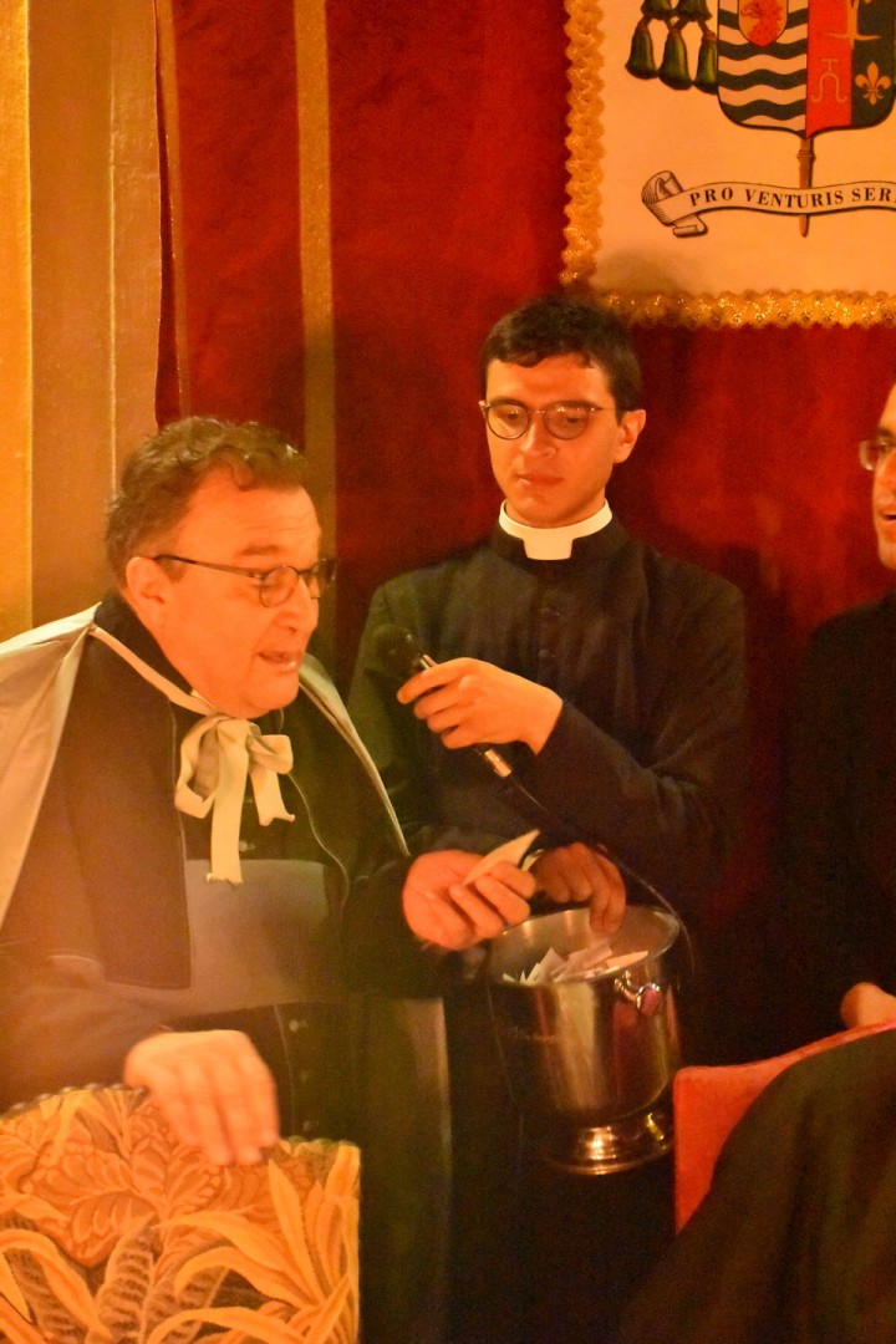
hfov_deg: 25.8
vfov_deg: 37.9
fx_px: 1960
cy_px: 672
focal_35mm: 52
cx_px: 448
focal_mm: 35
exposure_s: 1/60
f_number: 4.2
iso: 25600
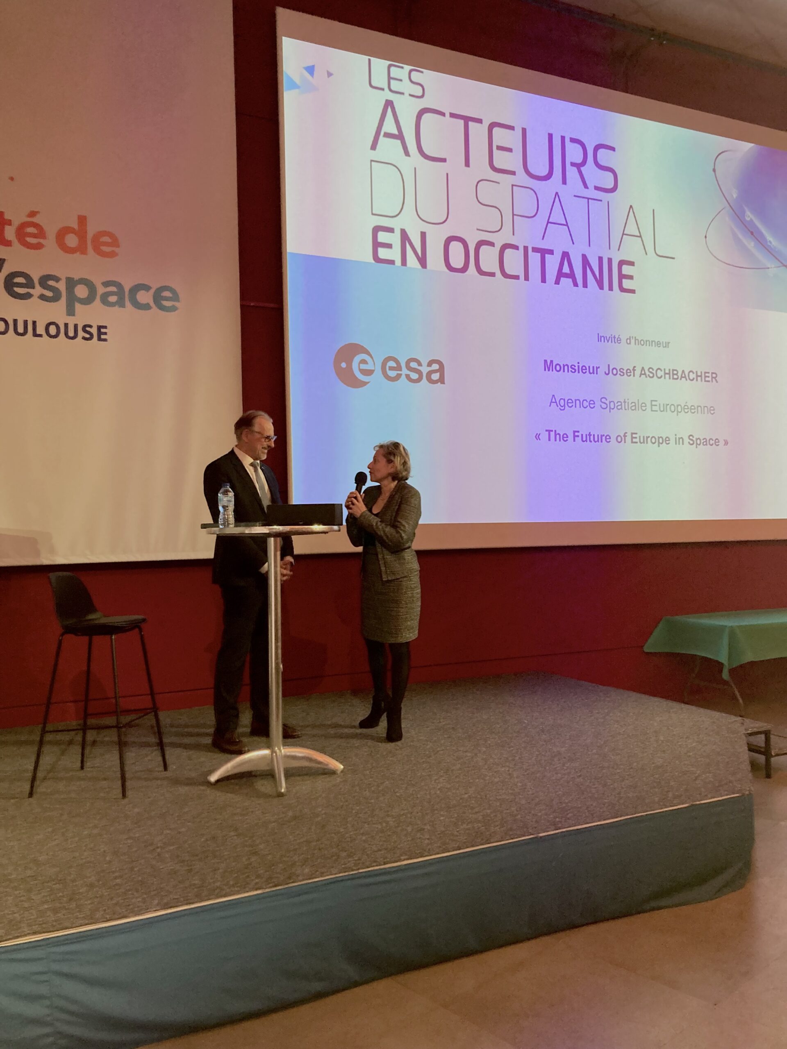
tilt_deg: +1.3
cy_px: 524
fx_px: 849
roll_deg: +0.3
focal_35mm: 28
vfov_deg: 63.4
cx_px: 394
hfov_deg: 49.7
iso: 250
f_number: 1.8
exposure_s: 1/50
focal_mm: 3.99
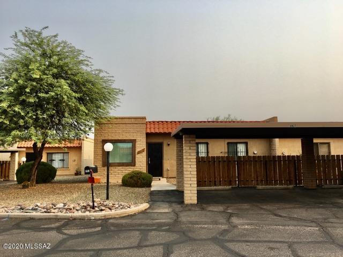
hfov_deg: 61.7
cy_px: 128
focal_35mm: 29
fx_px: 287
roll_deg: +0.5
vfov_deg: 48.2
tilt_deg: +6.5
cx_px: 172
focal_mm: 4.15
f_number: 2.2
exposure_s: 1/1399
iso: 25
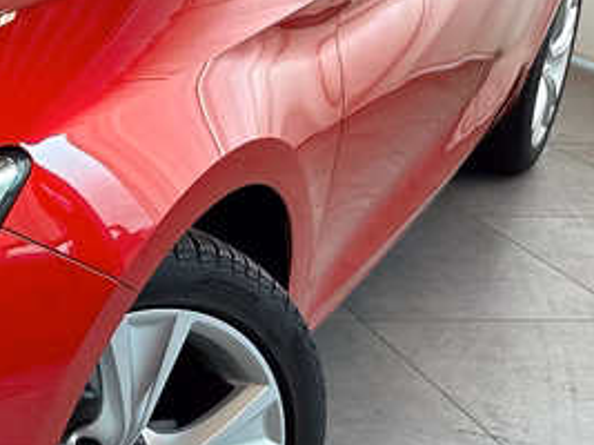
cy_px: 178
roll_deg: -0.9
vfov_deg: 20.4
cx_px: -236
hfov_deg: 23.1
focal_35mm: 72
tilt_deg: -20.8
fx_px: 1235
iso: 200
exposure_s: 1/102
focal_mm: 6.86
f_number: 1.78
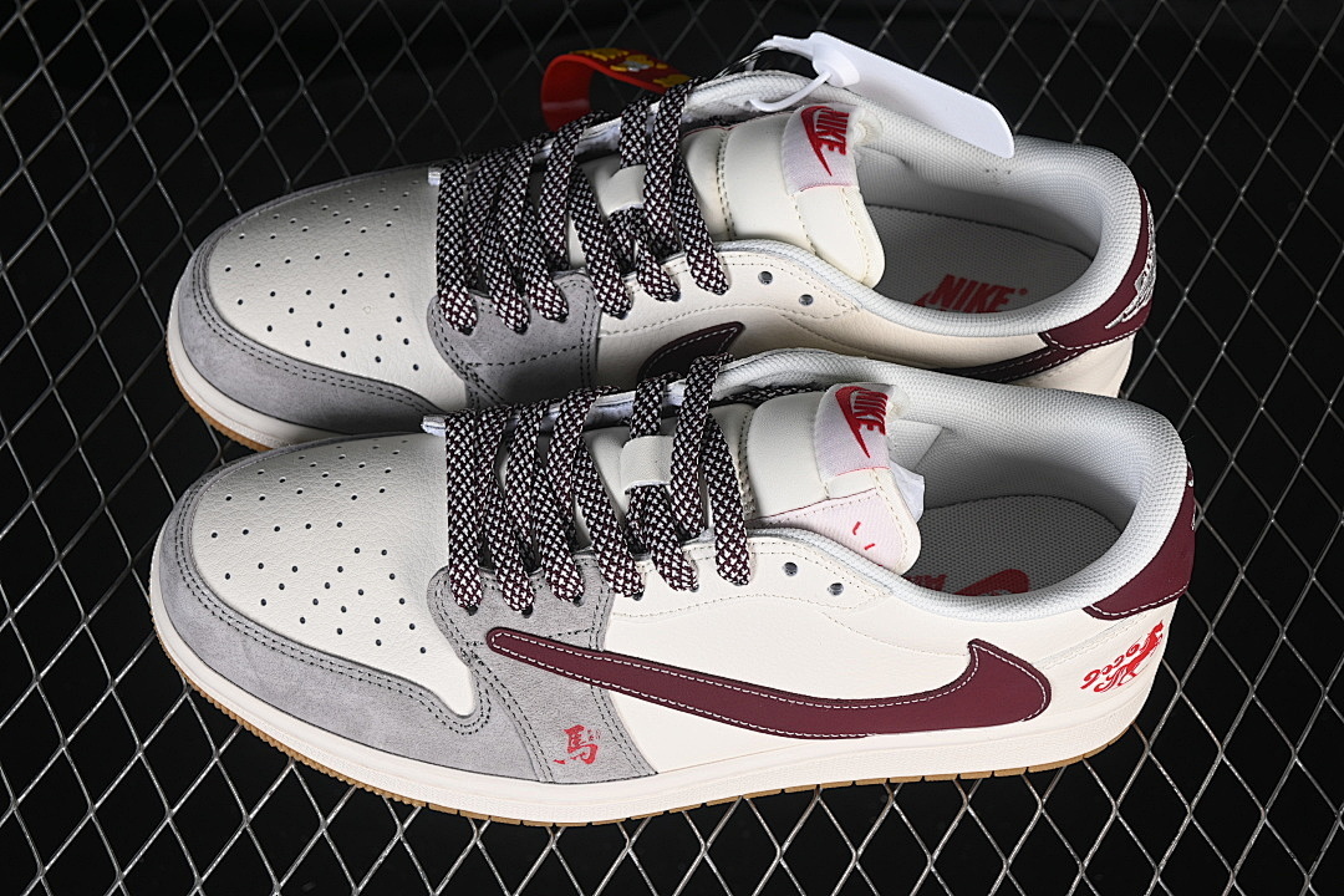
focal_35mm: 75
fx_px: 2800
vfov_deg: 18.2
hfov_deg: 27.0
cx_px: 672
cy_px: 448
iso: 160
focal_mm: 50
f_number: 7.1
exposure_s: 1/80
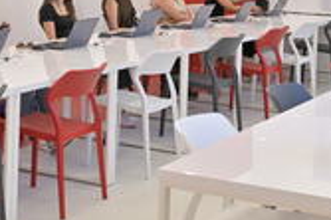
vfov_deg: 13.6
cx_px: 16
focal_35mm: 98
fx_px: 900
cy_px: -34
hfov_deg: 20.3
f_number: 5
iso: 800
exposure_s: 1/250
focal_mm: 35
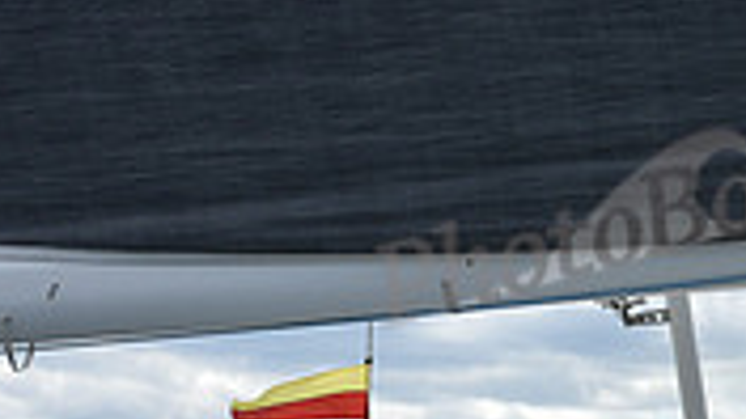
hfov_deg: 7.8
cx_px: 1195
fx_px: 5321
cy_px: 768
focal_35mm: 269
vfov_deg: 4.5
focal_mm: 78
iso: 320
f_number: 8
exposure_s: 1/1000
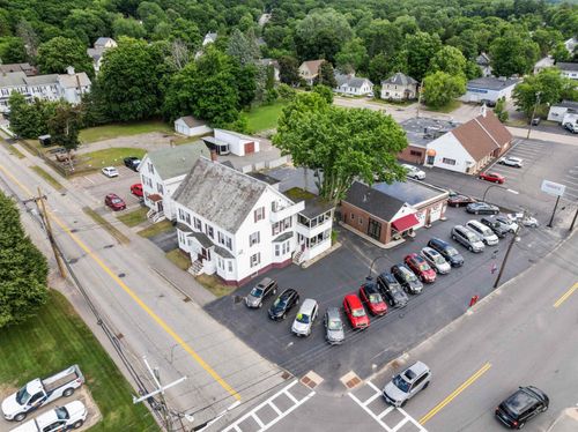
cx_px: 289
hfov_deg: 71.6
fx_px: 400
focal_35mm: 24
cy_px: 216
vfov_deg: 56.7
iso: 150
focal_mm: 12.29
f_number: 2.8
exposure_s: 1/1000
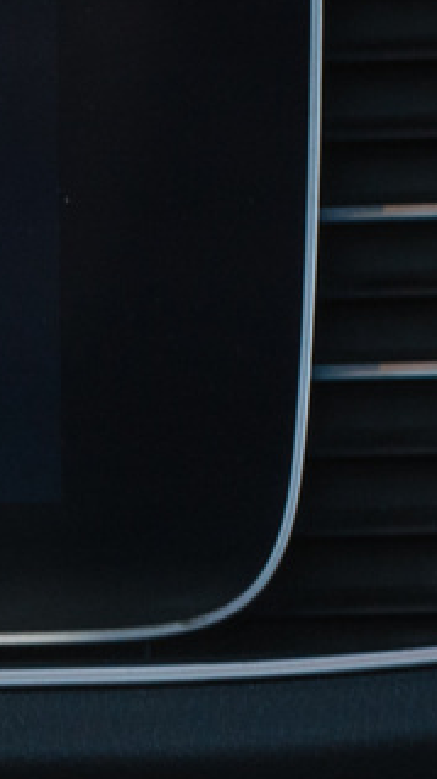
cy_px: 643
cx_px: -798
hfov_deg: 2.7
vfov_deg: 4.8
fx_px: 9225
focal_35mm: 447
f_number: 8
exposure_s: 1/80
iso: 500
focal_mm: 85
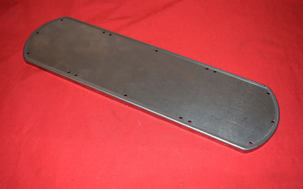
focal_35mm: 39
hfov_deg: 50.9
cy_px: 100
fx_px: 318
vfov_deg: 33.1
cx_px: 151
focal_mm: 25
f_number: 5
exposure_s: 1/160
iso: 640
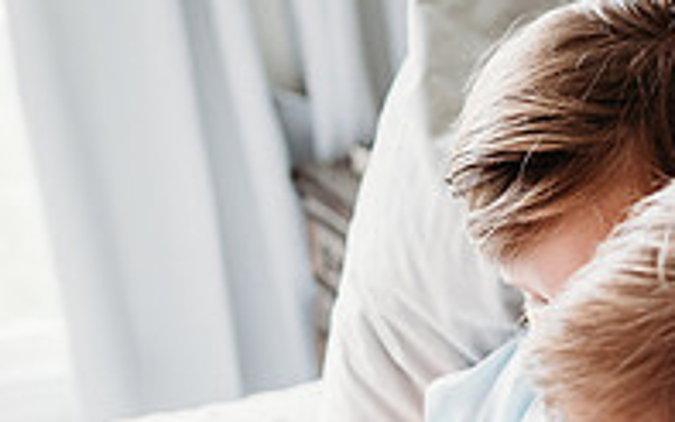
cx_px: 685
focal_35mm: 72
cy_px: 485
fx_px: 1324
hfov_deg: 26.9
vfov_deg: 17.4
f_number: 2.8
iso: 800
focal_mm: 24
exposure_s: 1/200
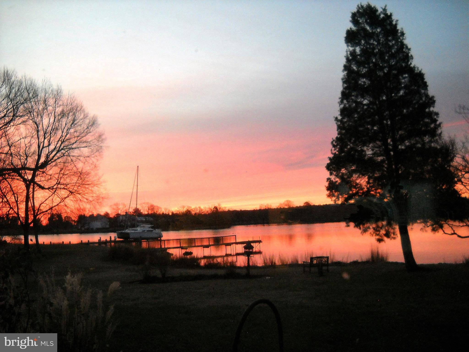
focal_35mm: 41
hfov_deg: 45.8
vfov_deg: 35.1
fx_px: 555
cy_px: 176
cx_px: 234
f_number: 3.1
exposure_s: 1/49
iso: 400
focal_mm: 6.72
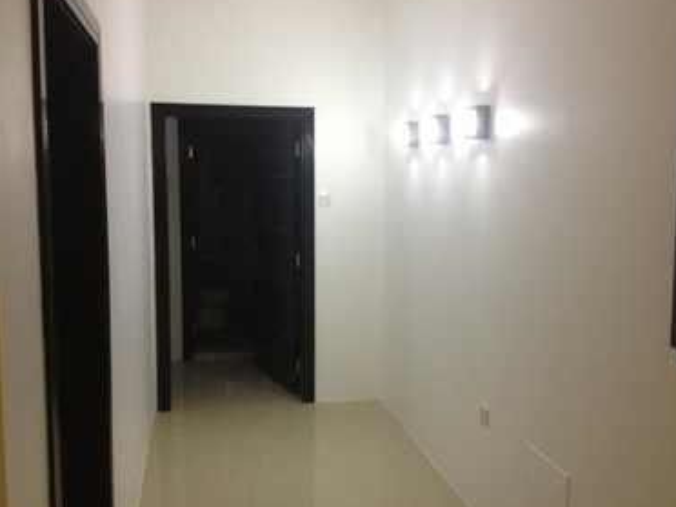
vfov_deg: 33.6
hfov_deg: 43.8
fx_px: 840
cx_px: 353
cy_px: 257
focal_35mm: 43
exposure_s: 1/20
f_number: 2.4
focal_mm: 4.28
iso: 250
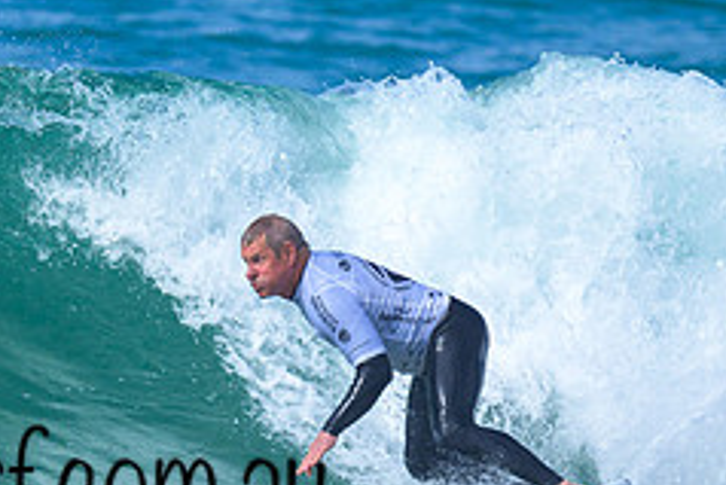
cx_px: 38
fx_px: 53977
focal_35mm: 2675
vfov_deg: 0.5
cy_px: 280
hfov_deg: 0.8
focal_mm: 800
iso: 280
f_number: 6.3
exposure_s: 1/2000
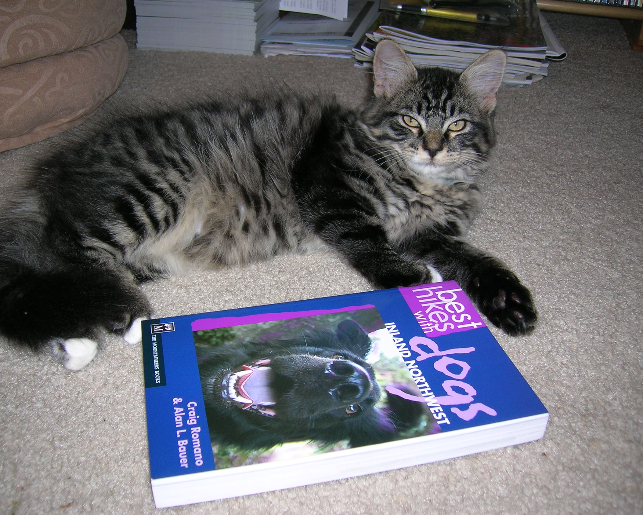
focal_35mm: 36
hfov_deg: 50.2
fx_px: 685
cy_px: 261
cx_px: 298
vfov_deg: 41.2
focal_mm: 5.7
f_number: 2.9
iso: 50
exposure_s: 1/60.1
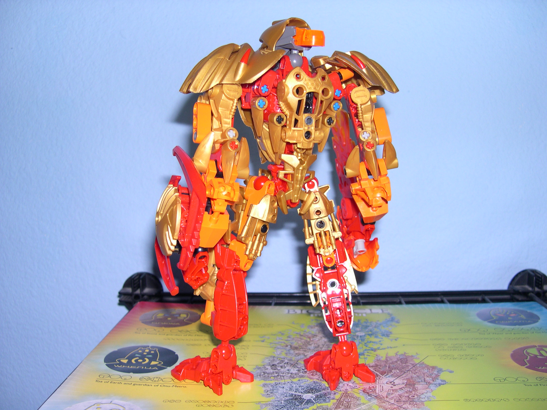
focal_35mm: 38
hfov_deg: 49.0
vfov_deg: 37.7
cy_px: 205
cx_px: 274
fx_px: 600
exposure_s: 1/60
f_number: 2.8
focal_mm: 8
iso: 100
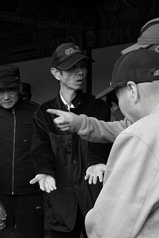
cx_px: 68
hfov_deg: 16.5
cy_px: 182
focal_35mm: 83
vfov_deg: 24.3
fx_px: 548
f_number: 7.1
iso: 200
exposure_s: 1/160
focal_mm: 30
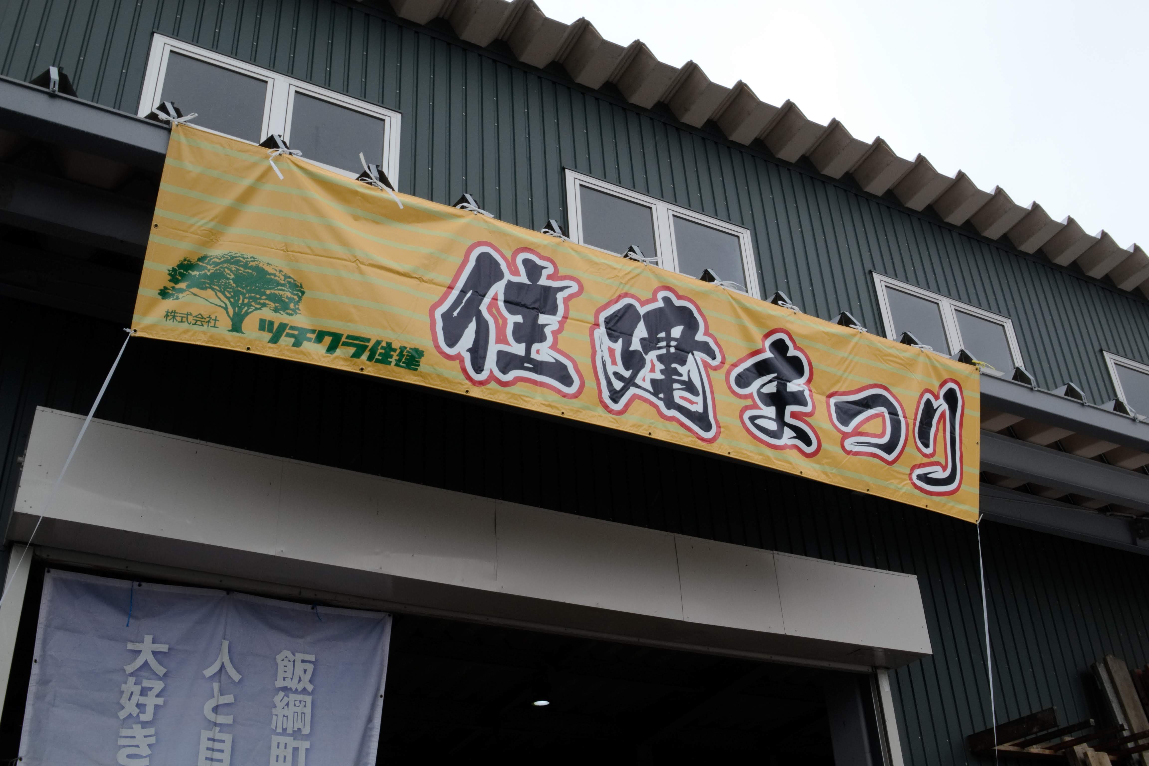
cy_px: 383
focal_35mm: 37
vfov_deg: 35.9
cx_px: 574
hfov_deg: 51.9
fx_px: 1181
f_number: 13
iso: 400
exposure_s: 1/160
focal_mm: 24
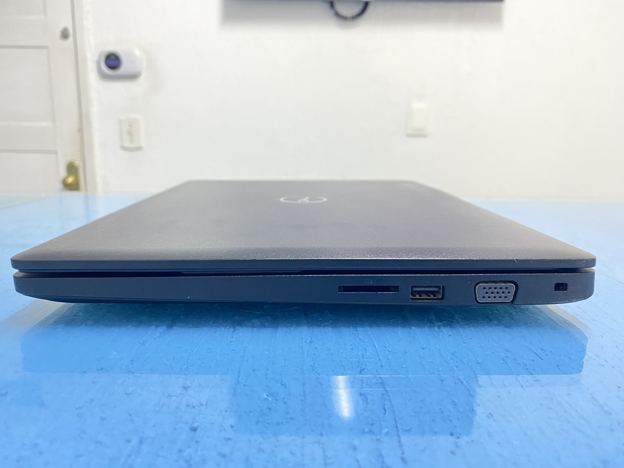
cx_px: 312
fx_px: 469
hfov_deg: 67.3
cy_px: 234
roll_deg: -0.2
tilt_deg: -10.9
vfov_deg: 53.1
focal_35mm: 26
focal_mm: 4.25
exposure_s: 1/30
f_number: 1.8
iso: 640
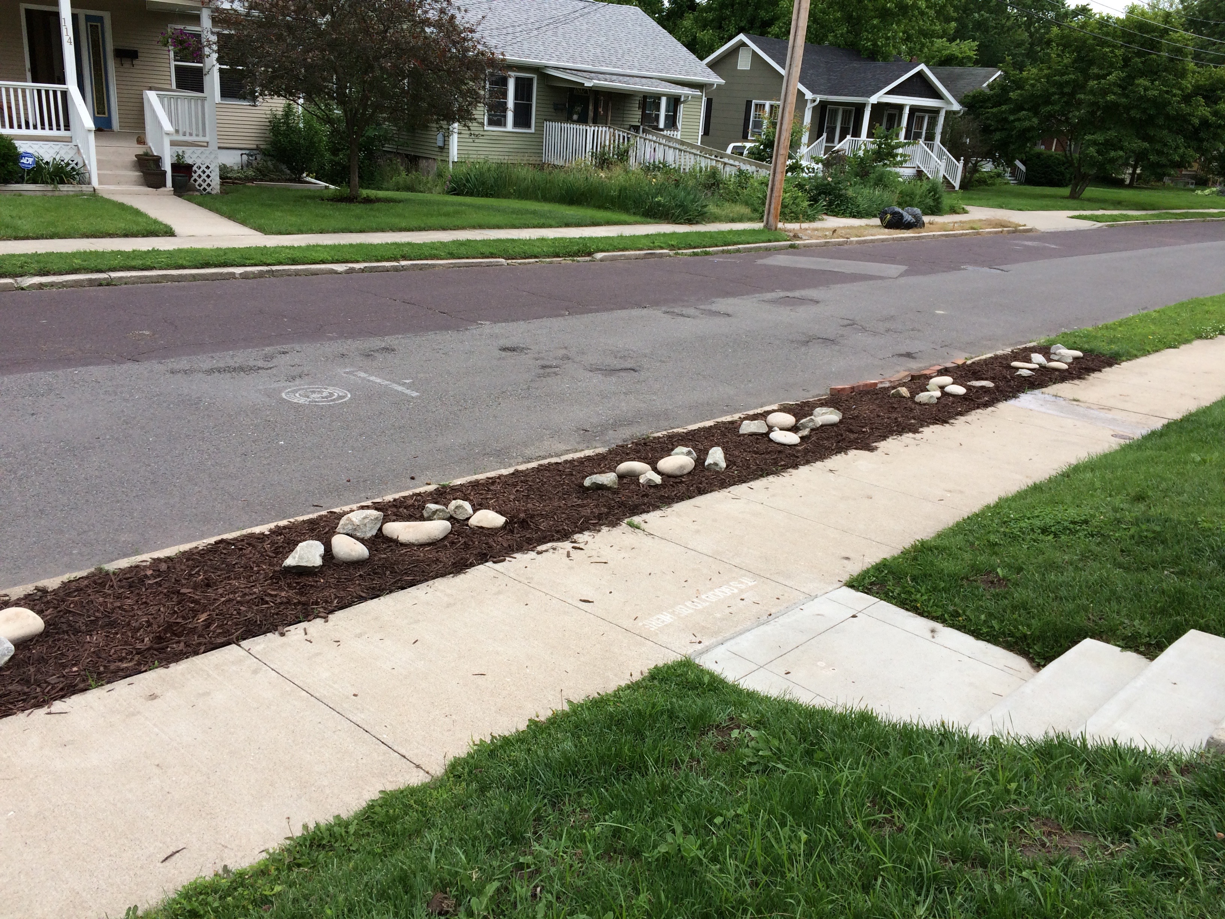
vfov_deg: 48.2
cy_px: 460
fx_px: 1026
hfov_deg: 61.7
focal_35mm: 29
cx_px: 612
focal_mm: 4.15
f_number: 2.2
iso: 32
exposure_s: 1/1466
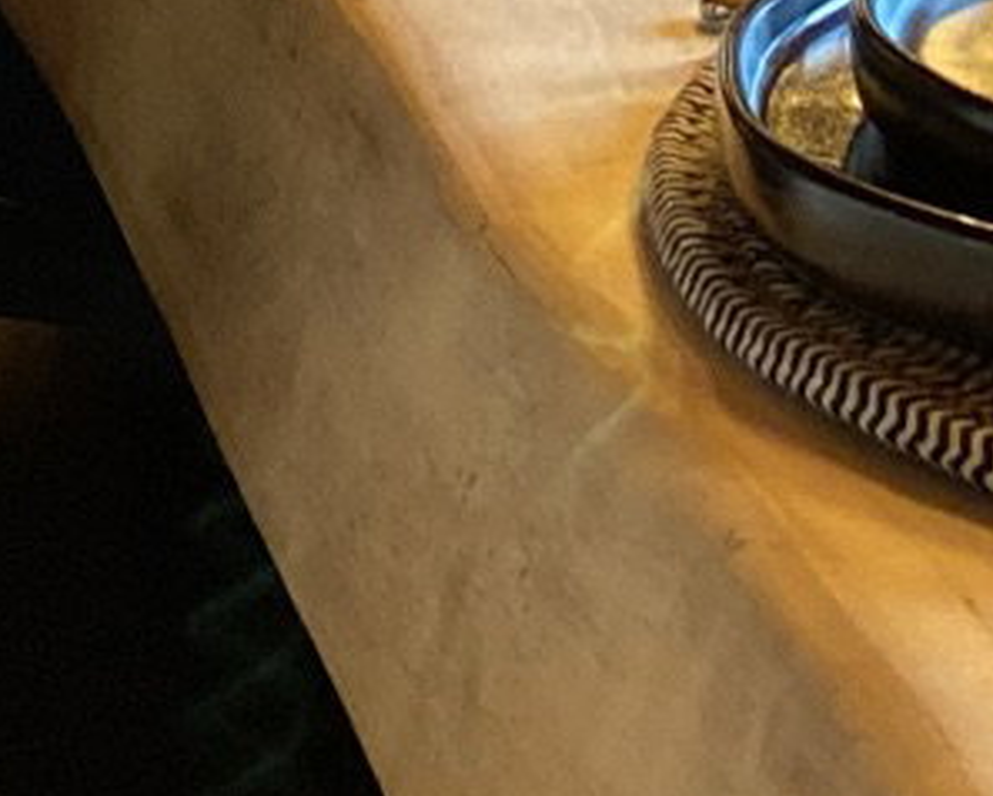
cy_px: -1248
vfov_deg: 8.0
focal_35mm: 175
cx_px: 1103
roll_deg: -1.1
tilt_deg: -2.8
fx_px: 5146
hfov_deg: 10.9
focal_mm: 4.25
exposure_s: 1/50
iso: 250
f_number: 1.8
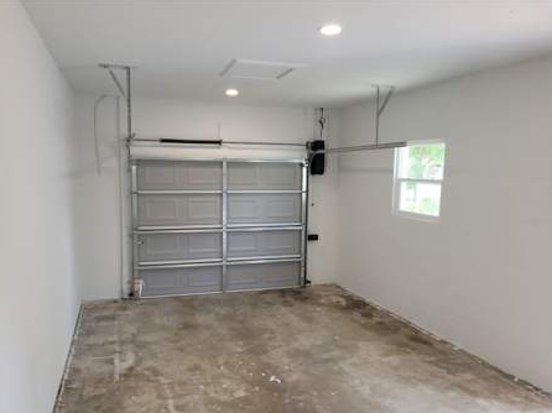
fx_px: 446
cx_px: 262
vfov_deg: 49.7
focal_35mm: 28
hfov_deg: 63.4
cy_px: 221
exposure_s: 1/60
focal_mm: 5.4
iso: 64
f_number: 1.8
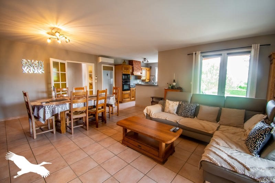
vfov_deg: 77.3
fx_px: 115
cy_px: 92
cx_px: 138
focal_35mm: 15
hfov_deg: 100.4
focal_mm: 10
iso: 1000
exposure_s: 1/30
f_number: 4.5
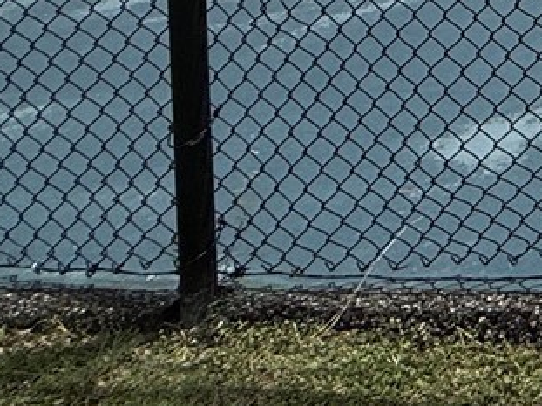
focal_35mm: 72
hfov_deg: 17.7
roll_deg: +0.3
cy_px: -476
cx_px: 1121
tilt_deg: +0.9
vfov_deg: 15.2
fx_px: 1127
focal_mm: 2.22
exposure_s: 1/4425
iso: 50
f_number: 2.2
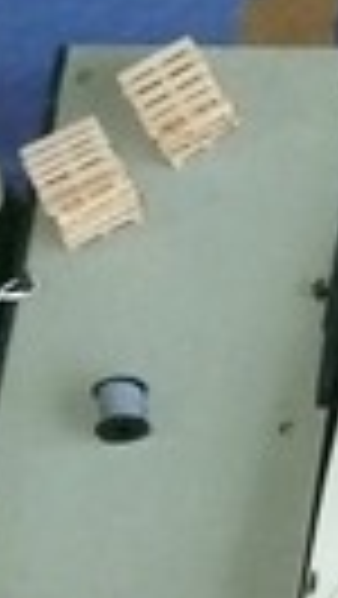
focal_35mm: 229
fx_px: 3642
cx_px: 1663
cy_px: 549
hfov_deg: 4.6
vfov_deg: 9.4
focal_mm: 7.4
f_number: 2.8
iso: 400
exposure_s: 1/100
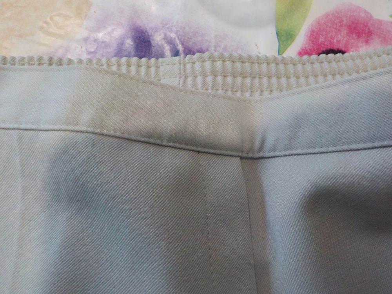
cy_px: 147
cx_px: 196
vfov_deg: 46.8
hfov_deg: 60.0
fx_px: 340
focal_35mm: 30
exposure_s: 1/30
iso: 200
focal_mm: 4.1
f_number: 3.3
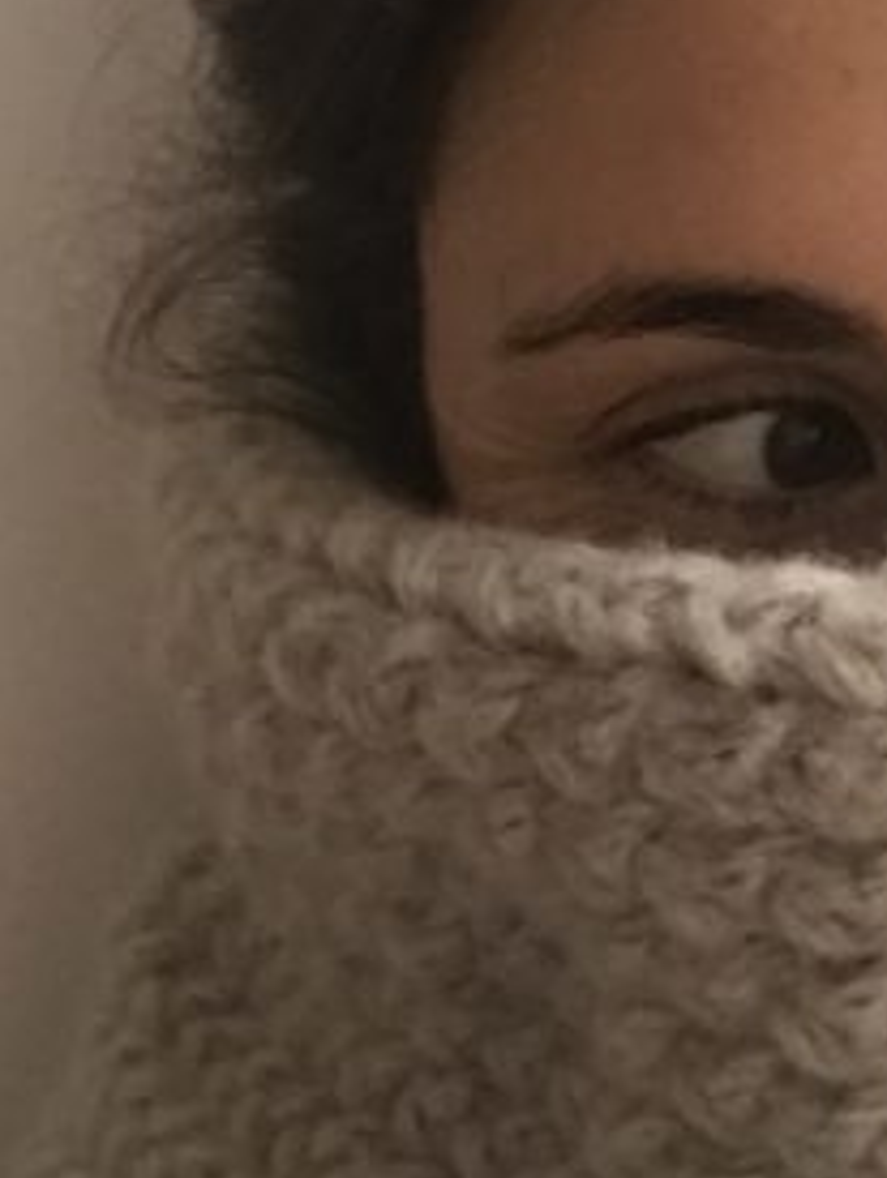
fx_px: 4056
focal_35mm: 119
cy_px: 784
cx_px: 1363
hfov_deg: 11.9
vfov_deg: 16.5
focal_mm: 2.87
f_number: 2.2
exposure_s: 1/33
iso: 80
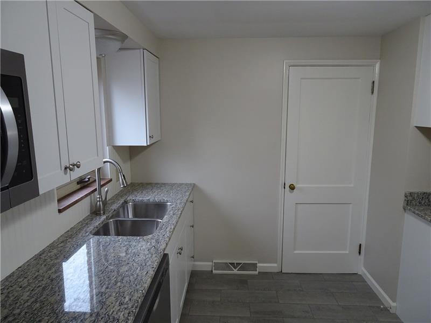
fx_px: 299
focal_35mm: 24
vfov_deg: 56.8
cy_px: 162
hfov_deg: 71.6
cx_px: 216
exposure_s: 1/30
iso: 320
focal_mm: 4.1
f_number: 3.5
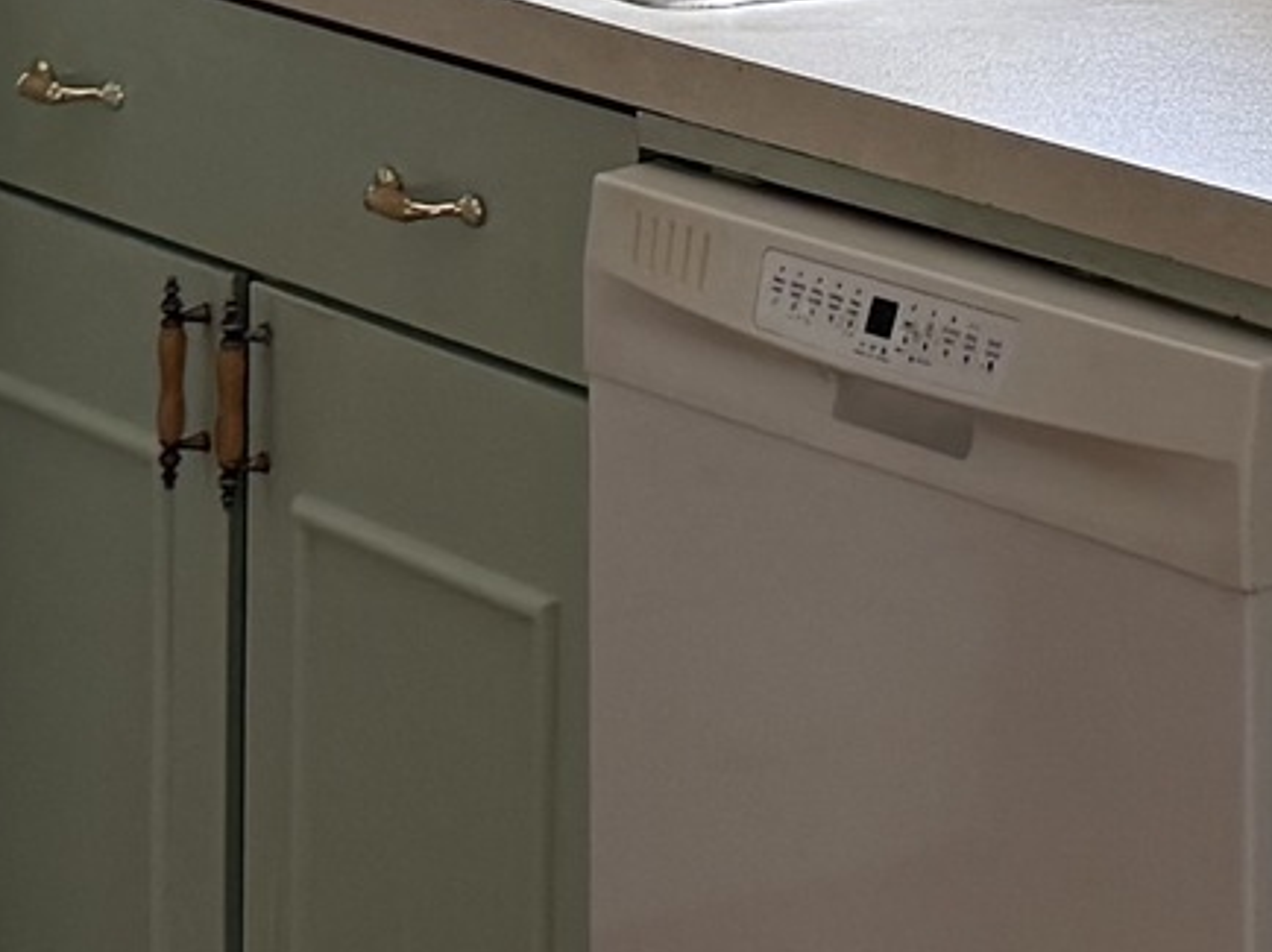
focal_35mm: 170
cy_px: -899
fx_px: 6243
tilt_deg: -1.5
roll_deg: -0.6
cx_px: 1676
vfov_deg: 8.3
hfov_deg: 11.3
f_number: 1.78
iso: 100
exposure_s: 1/314
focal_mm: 6.76
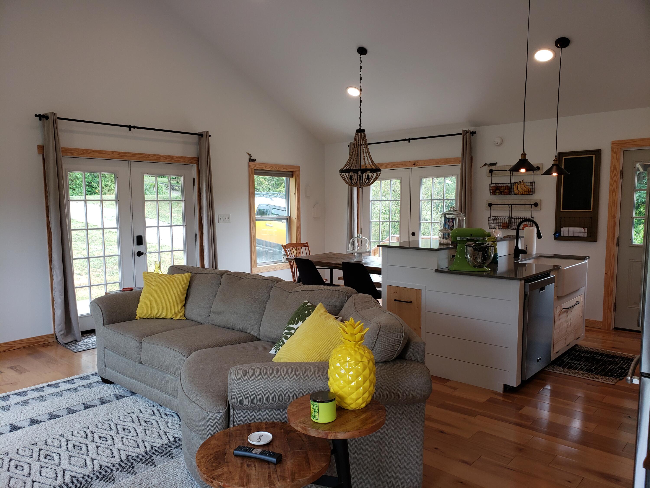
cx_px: 325
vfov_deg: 53.1
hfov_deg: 67.3
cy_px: 244
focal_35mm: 26
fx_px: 488
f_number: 2.4
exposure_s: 1/120
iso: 100
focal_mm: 4.3
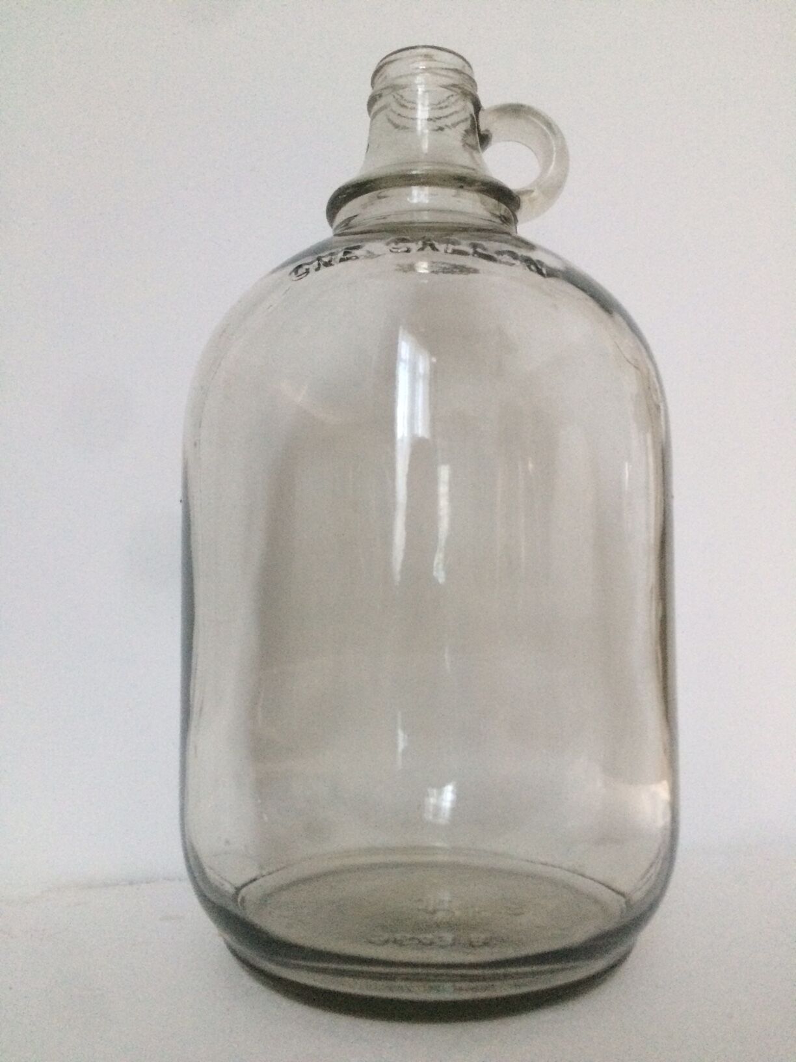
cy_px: 531
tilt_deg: +2.5
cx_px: 398
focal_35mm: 29
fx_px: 889
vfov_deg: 61.7
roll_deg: +0.7
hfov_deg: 48.2
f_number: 2.2
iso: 320
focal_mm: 4.15
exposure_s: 1/33
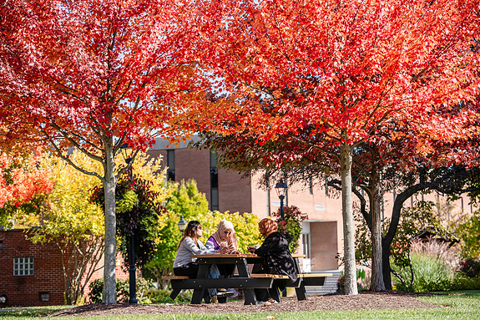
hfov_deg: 18.4
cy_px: 159
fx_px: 1479
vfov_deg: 12.3
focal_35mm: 111
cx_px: 239
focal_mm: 110
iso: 125
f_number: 4
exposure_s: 1/500
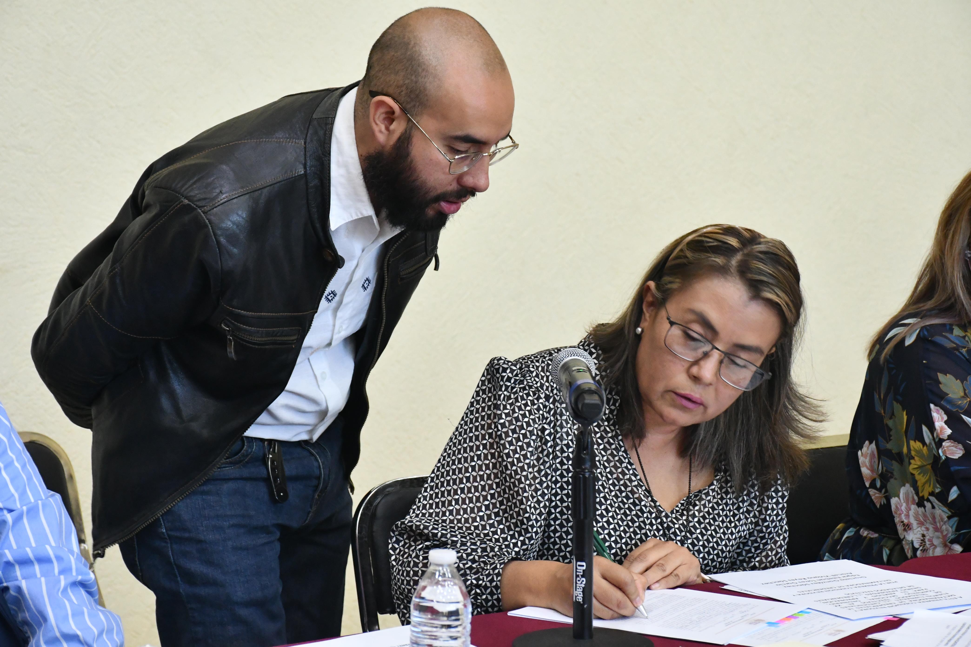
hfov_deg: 20.6
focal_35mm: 99
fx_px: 2670
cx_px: 486
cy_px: 324
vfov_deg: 13.8
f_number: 7.1
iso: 4000
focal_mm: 66
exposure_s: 1/60
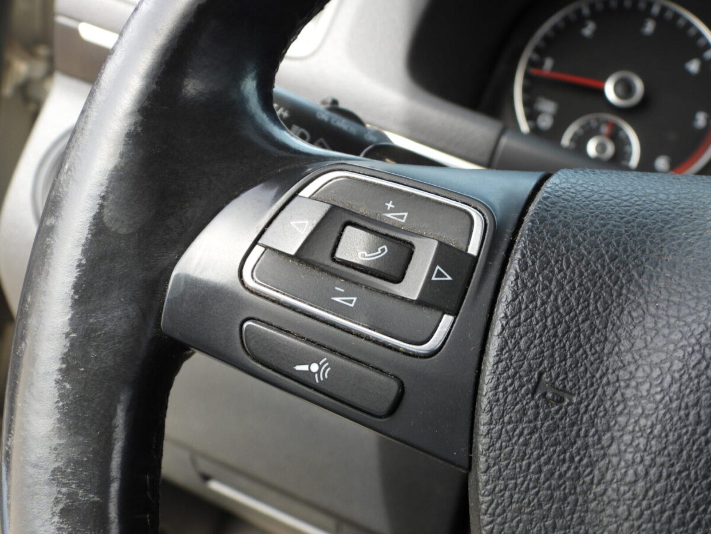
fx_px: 966
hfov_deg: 40.4
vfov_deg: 30.9
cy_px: 267
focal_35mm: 47
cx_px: 356
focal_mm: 8.5
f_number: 3.2
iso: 100
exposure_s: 1/125
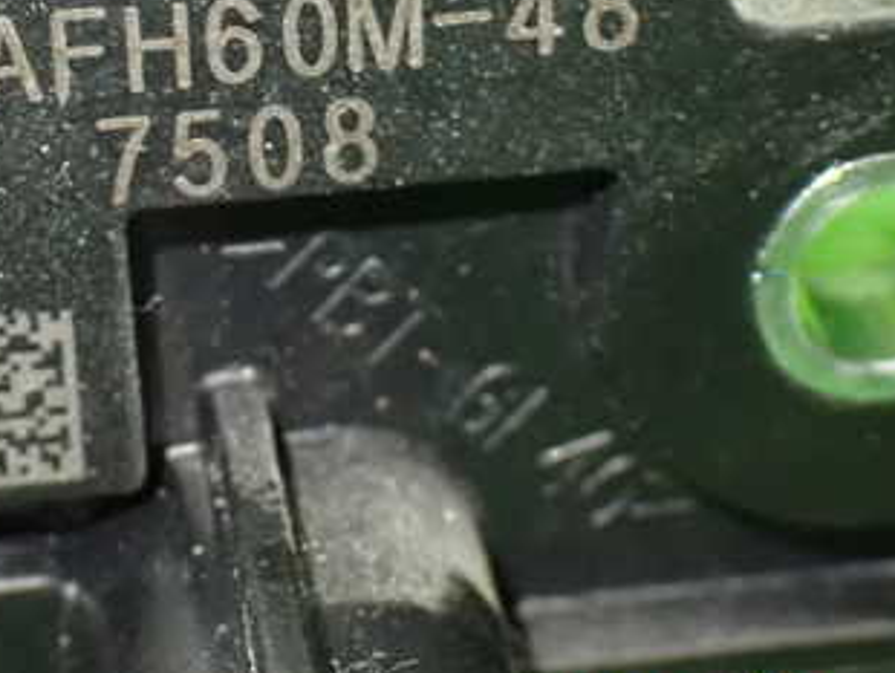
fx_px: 3855
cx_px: 361
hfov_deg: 13.2
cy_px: 95
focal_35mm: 149
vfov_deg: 9.9
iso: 1600
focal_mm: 13.65
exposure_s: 1/60
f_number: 4.1
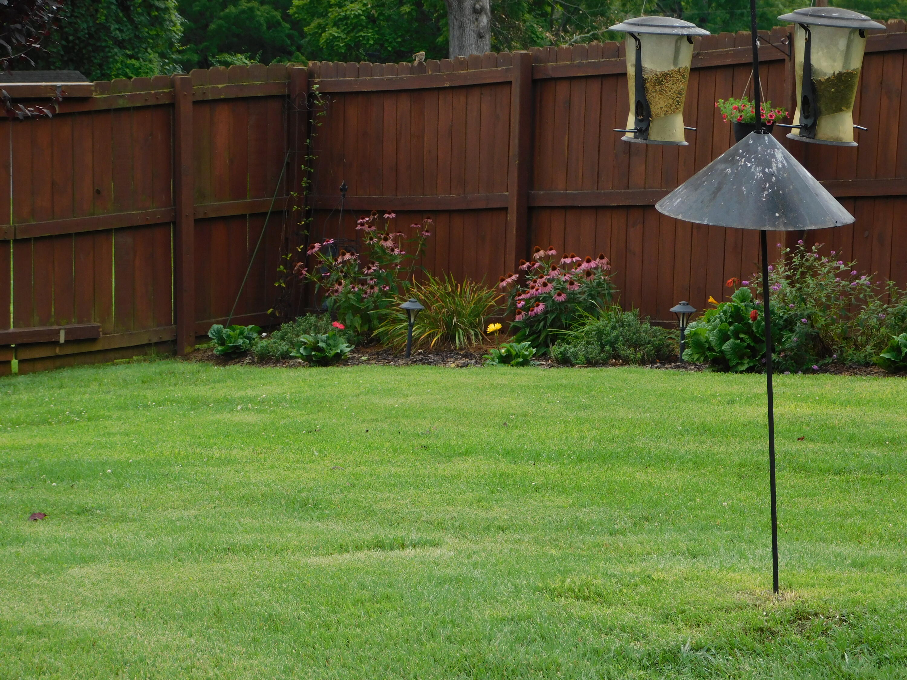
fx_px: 3013
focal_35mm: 115
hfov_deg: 17.1
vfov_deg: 12.9
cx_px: 454
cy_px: 340
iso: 125
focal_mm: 20.3
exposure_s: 1/320
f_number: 4.8
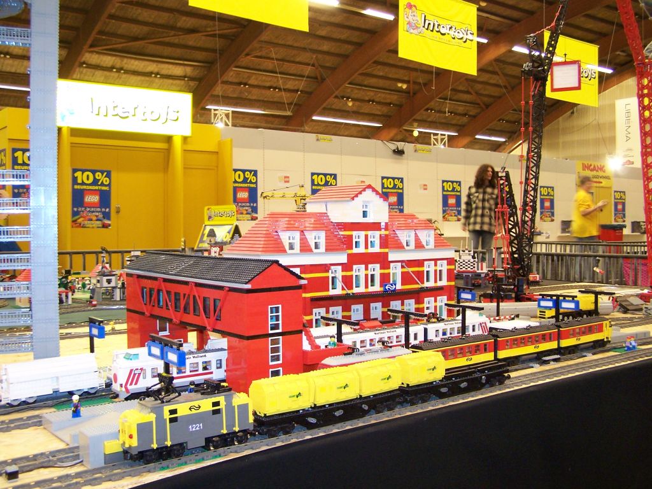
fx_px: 716
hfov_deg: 49.0
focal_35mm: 38
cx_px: 326
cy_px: 244
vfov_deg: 37.7
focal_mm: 6.3
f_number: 2.8
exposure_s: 1/6
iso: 140
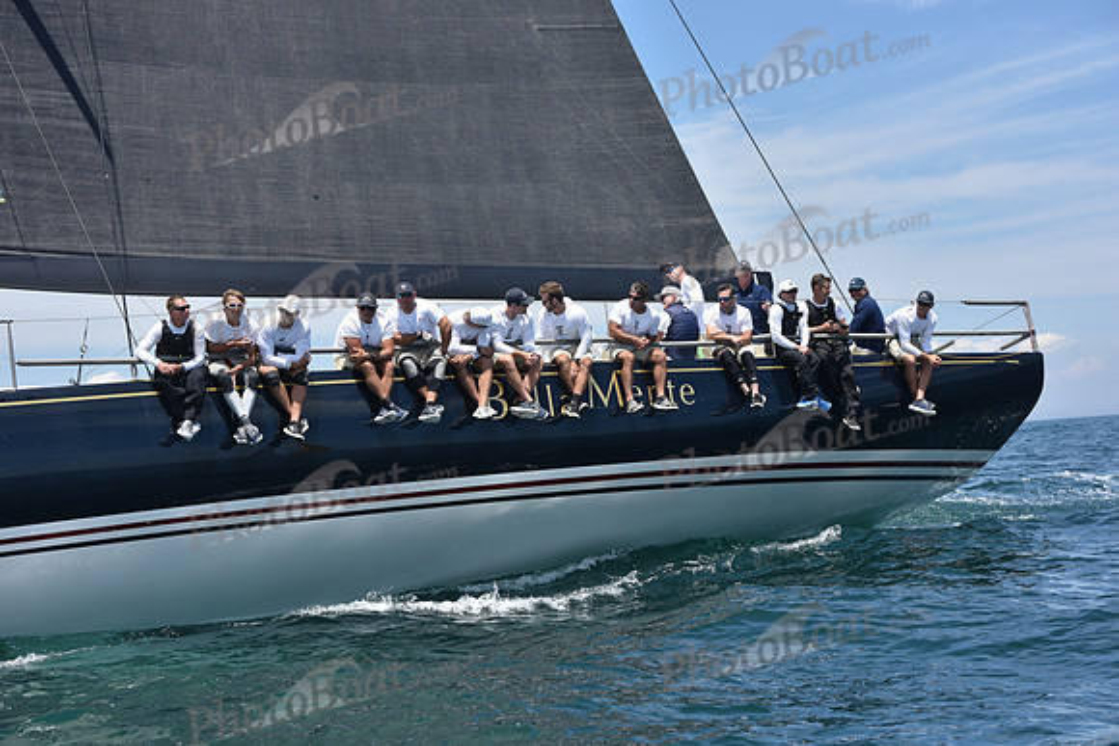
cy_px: 373
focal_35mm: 70
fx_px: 2176
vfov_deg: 19.5
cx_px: 560
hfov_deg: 28.8
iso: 250
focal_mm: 70
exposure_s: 1/800
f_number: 8
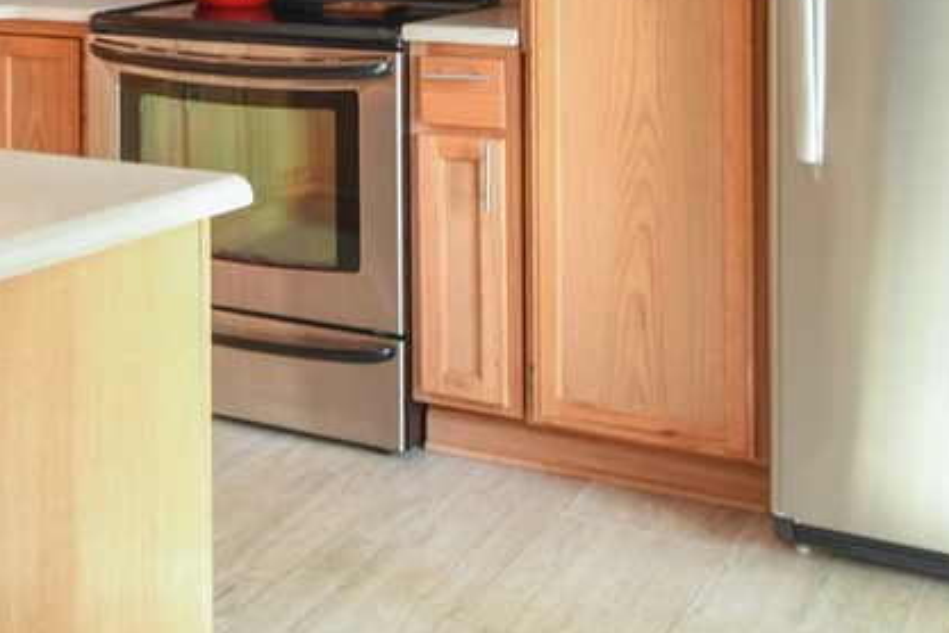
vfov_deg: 19.0
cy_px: -207
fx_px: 1740
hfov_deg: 27.5
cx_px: -129
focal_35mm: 66
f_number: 8
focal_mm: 17
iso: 200
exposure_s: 1/3
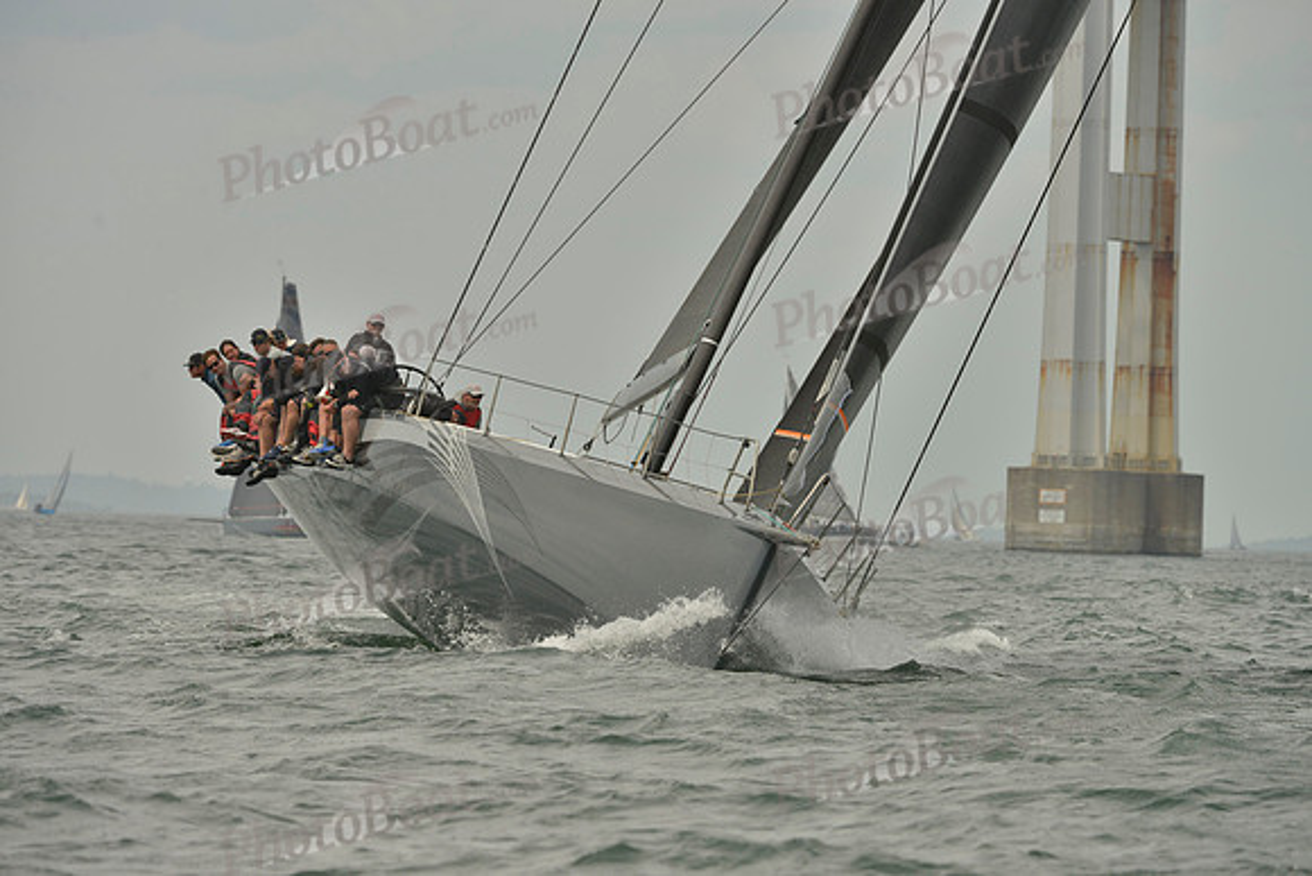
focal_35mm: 340
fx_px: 12393
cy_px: 438
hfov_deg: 6.1
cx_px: 656
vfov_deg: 4.0
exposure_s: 1/1000
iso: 280
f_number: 9
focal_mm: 340
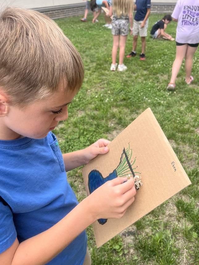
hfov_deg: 45.3
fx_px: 238
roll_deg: -1.9
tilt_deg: -28.6
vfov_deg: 58.1
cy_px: 112
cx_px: 114
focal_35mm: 31
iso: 50
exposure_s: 1/1009
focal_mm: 5.1
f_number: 1.6
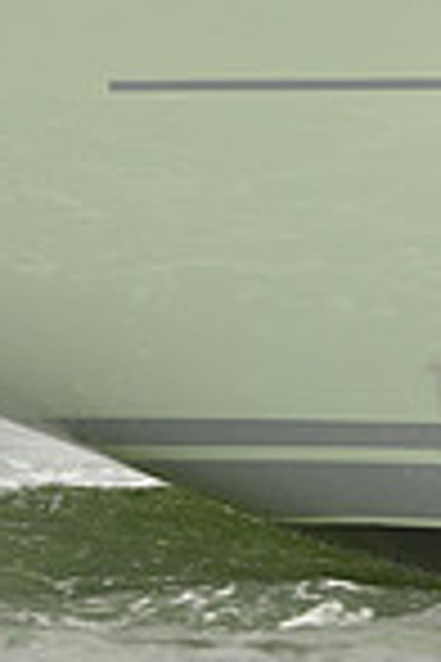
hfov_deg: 1.0
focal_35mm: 1341
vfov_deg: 1.5
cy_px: -293
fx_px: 24639
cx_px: 196
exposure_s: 1/800
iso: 400
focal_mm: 340
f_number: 4.5
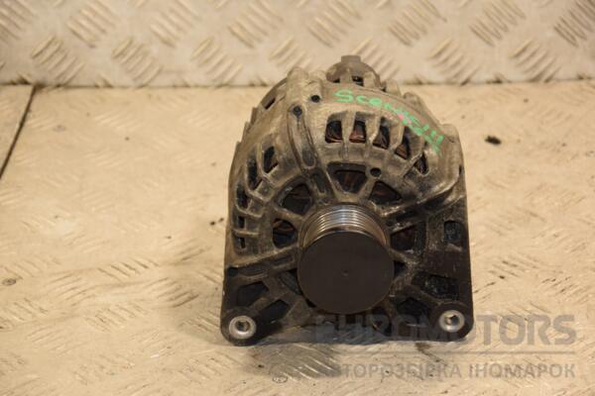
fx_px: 1983
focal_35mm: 120
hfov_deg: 17.1
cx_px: 298
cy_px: 198
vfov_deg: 11.4
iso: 800
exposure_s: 1/125
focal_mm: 80
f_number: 5.3
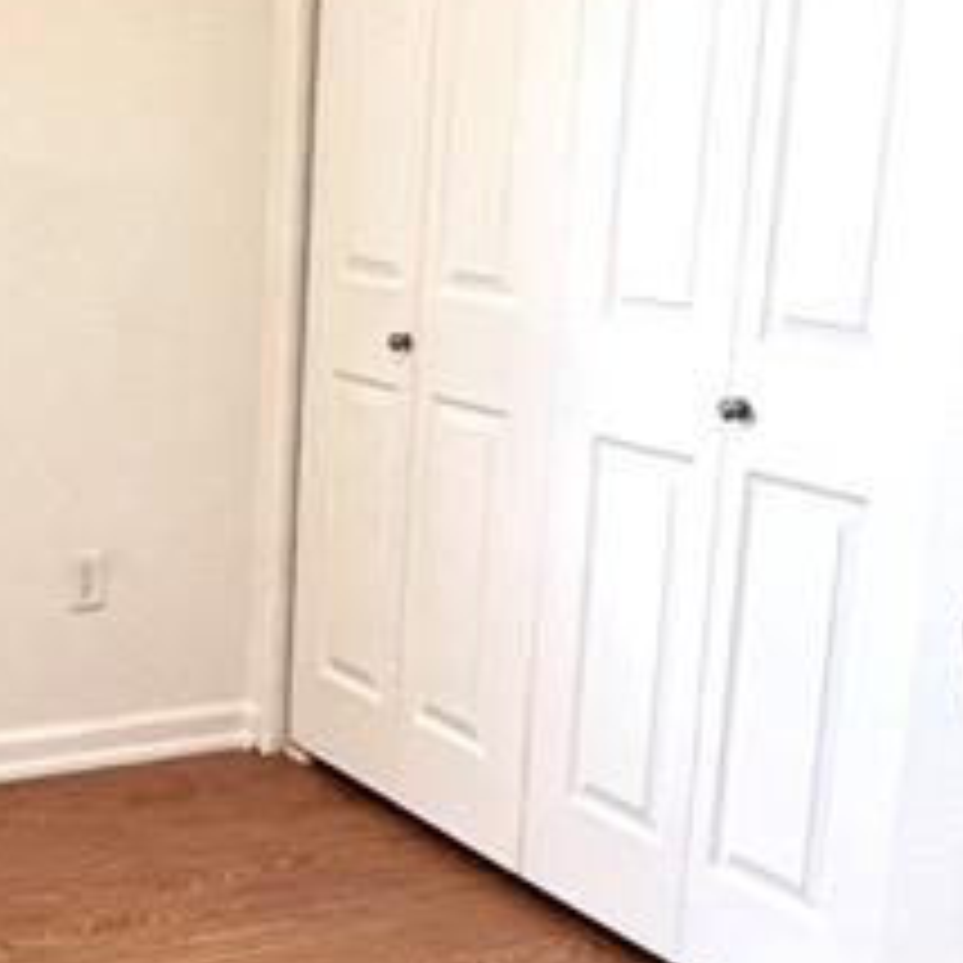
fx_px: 1731
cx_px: 117
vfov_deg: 31.1
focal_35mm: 55
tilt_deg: -12.6
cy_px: 511
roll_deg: -1.9
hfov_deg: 29.9
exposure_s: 1/60
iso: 200
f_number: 1.8
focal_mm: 1.57
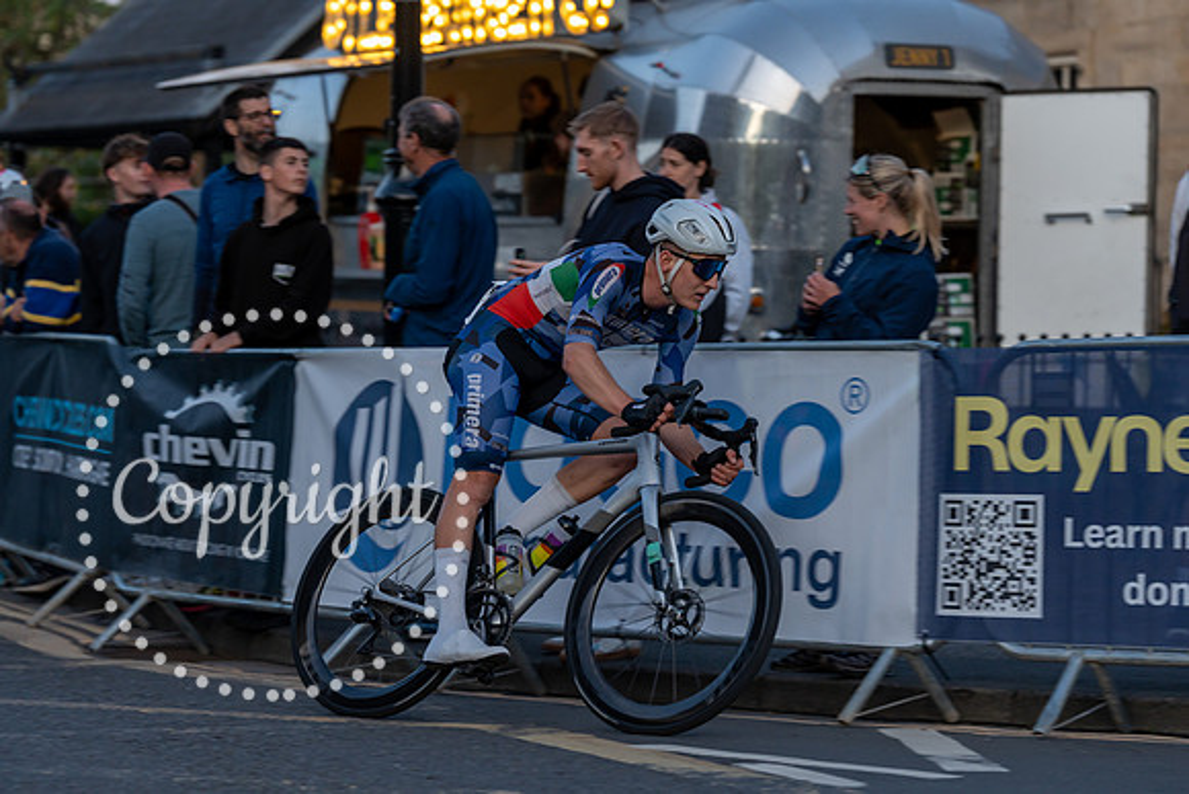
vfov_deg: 11.8
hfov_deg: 17.6
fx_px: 3832
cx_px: 594
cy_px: 397
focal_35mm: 116
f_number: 3.2
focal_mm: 116
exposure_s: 1/640
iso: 1000
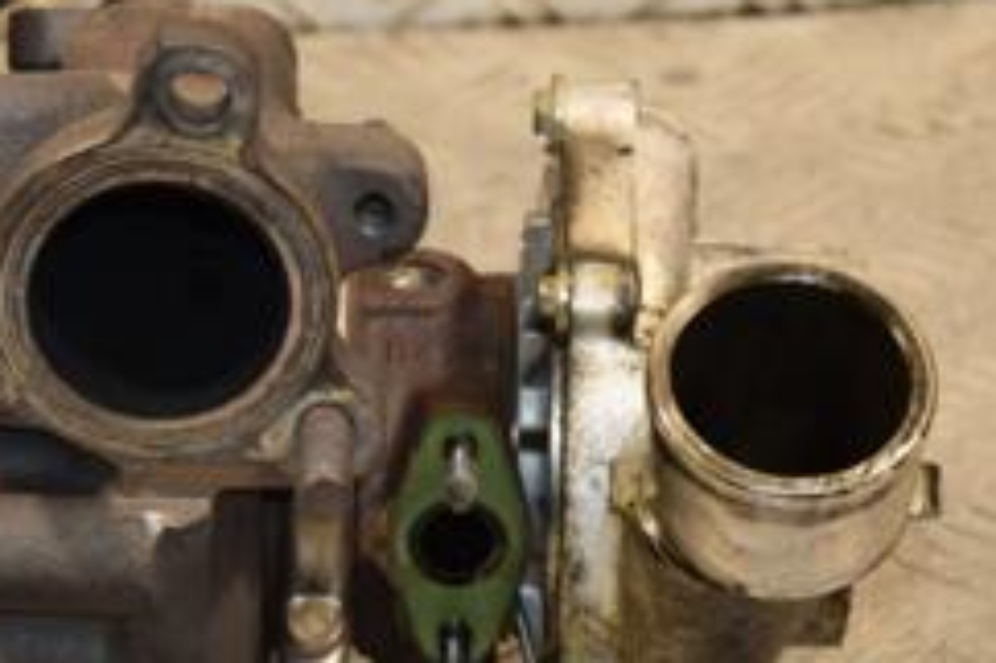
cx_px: 535
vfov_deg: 7.4
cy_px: 239
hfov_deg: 11.1
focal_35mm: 186
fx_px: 5142
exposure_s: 1/125
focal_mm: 50
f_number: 5
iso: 800
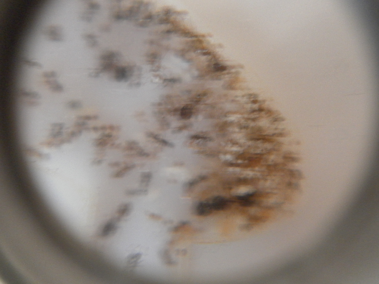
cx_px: 190
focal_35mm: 33
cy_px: 142
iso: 400
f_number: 3.5
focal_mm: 5.8
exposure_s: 1/6
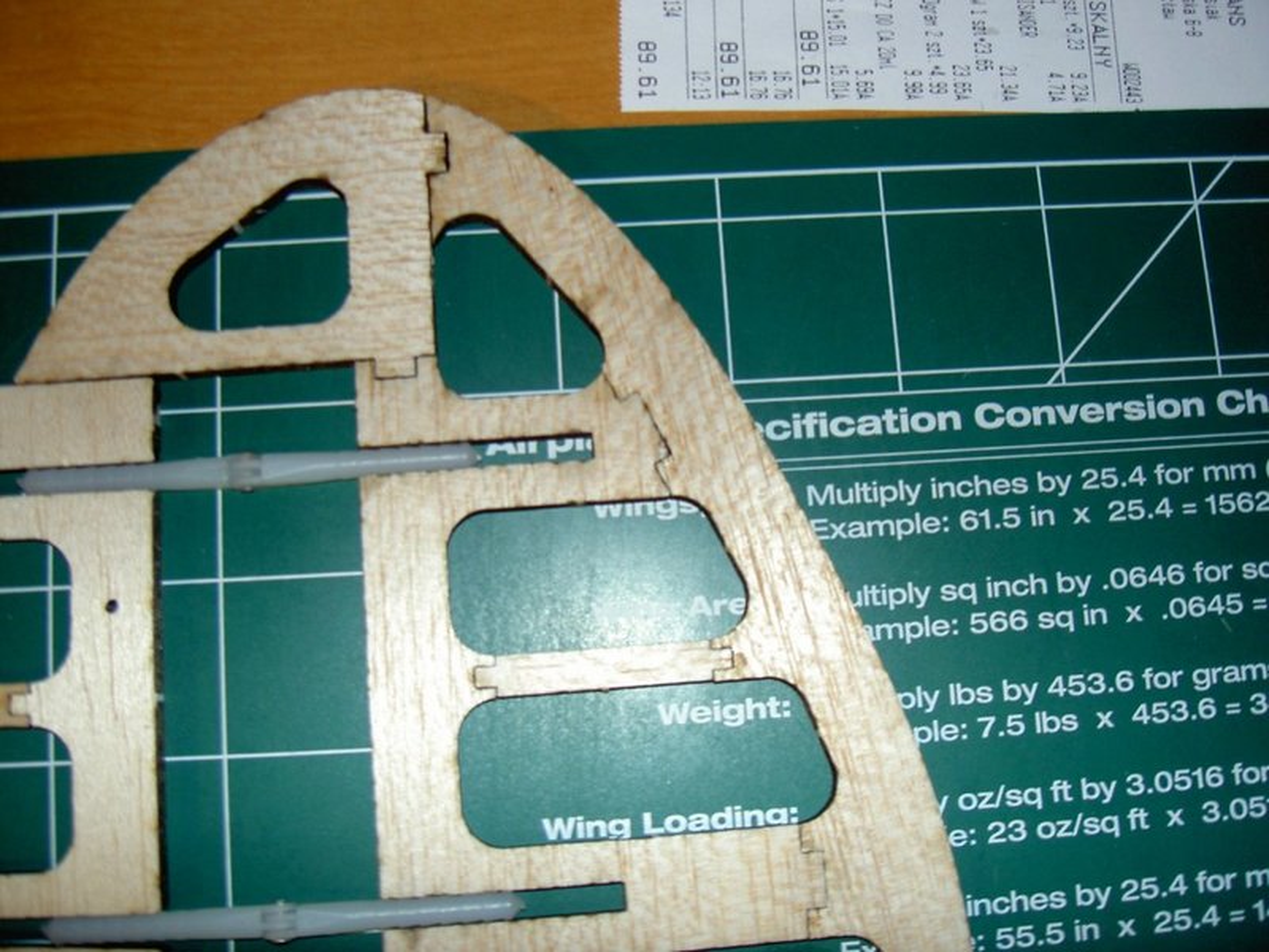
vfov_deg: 36.8
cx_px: 634
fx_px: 1430
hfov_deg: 47.9
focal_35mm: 39
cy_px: 476
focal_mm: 8
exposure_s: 1/60
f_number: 2.8
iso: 100
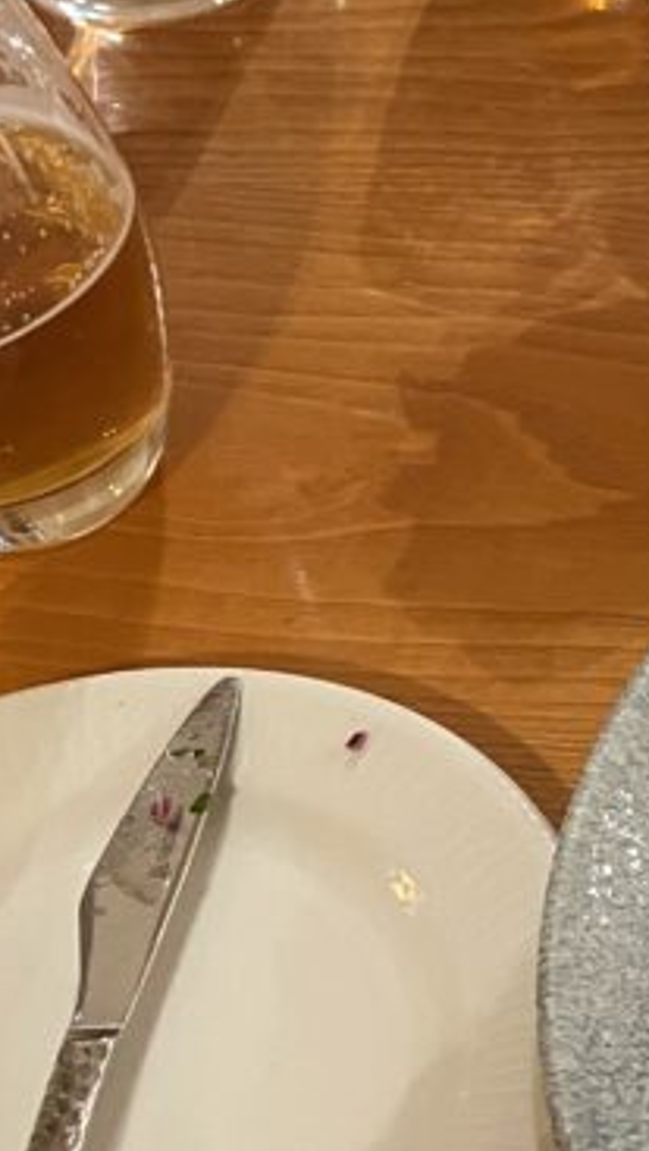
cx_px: 1223
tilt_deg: -50.7
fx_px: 2412
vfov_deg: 26.8
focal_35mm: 79
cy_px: 615
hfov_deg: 13.5
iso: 500
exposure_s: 1/33
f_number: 1.6
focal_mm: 4.2
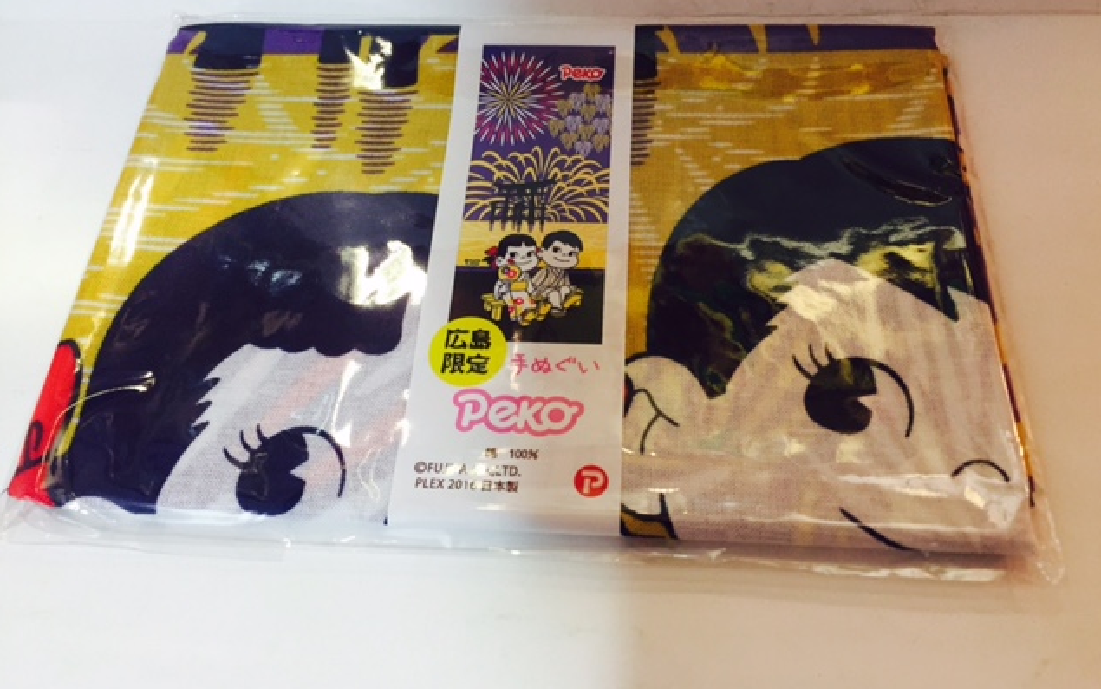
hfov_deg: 61.2
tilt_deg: -55.8
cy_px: 304
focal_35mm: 31
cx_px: 550
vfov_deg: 40.5
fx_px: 930
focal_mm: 4.15
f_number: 2.2
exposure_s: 1/33
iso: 64
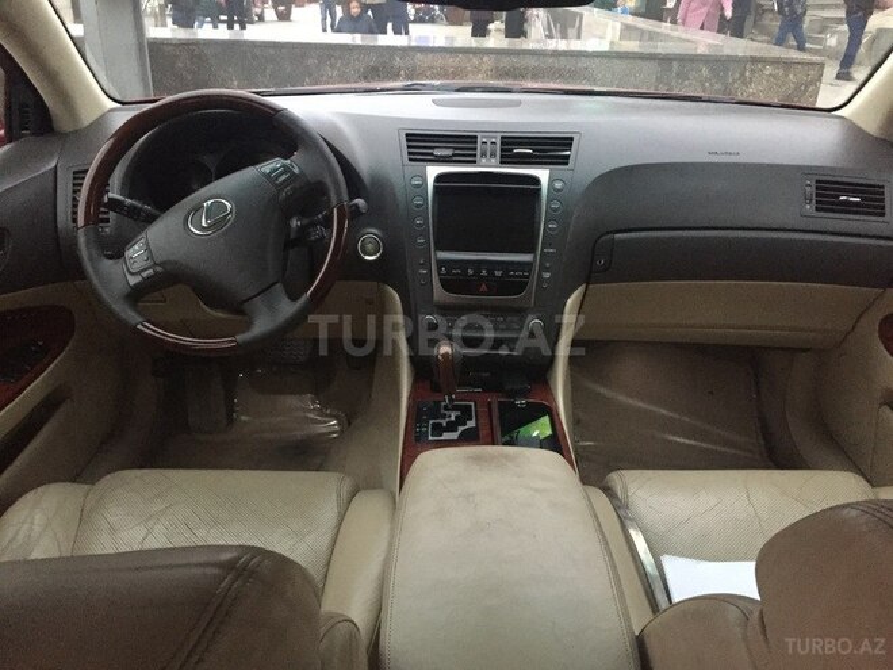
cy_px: 335
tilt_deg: -26.9
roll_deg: -1.7
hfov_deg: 61.7
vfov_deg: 48.2
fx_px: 748
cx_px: 446
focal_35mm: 29
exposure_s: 1/17
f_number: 2.2
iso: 400
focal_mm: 4.15
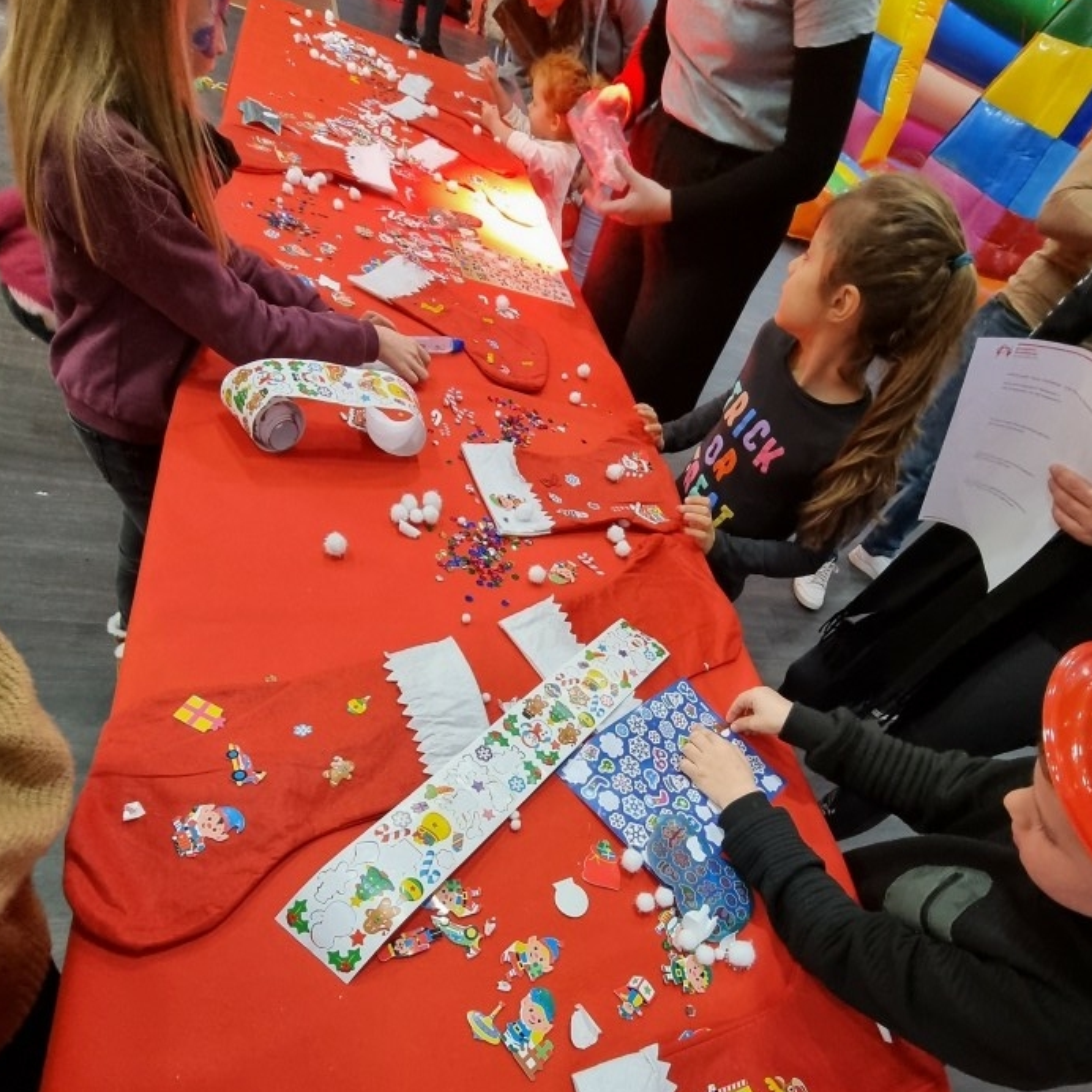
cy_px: 723
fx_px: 607
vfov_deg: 81.3
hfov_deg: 83.9
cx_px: 562
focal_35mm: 17
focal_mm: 2.2
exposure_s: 1/50
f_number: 2.2
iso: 320
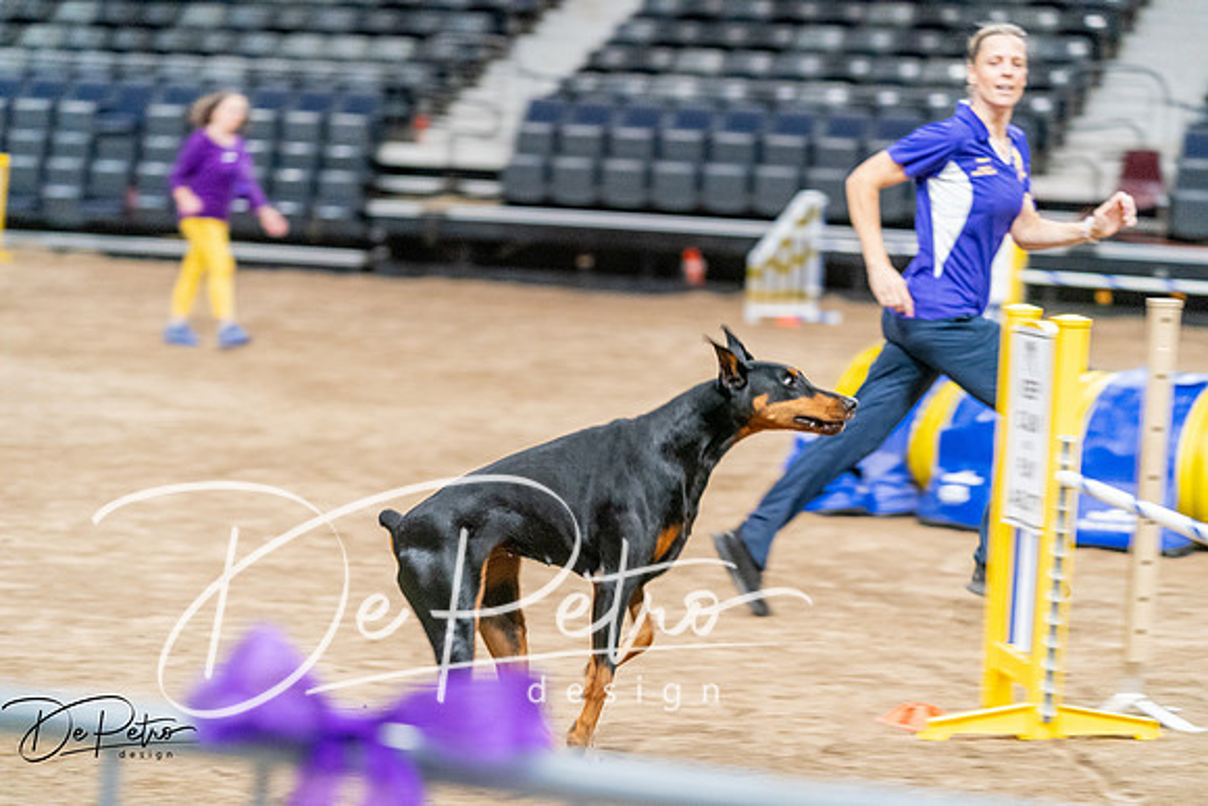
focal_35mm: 102
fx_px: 3423
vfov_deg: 13.4
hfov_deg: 20.0
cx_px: 604
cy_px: 403
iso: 8000
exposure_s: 1/250
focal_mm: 102
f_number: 2.8
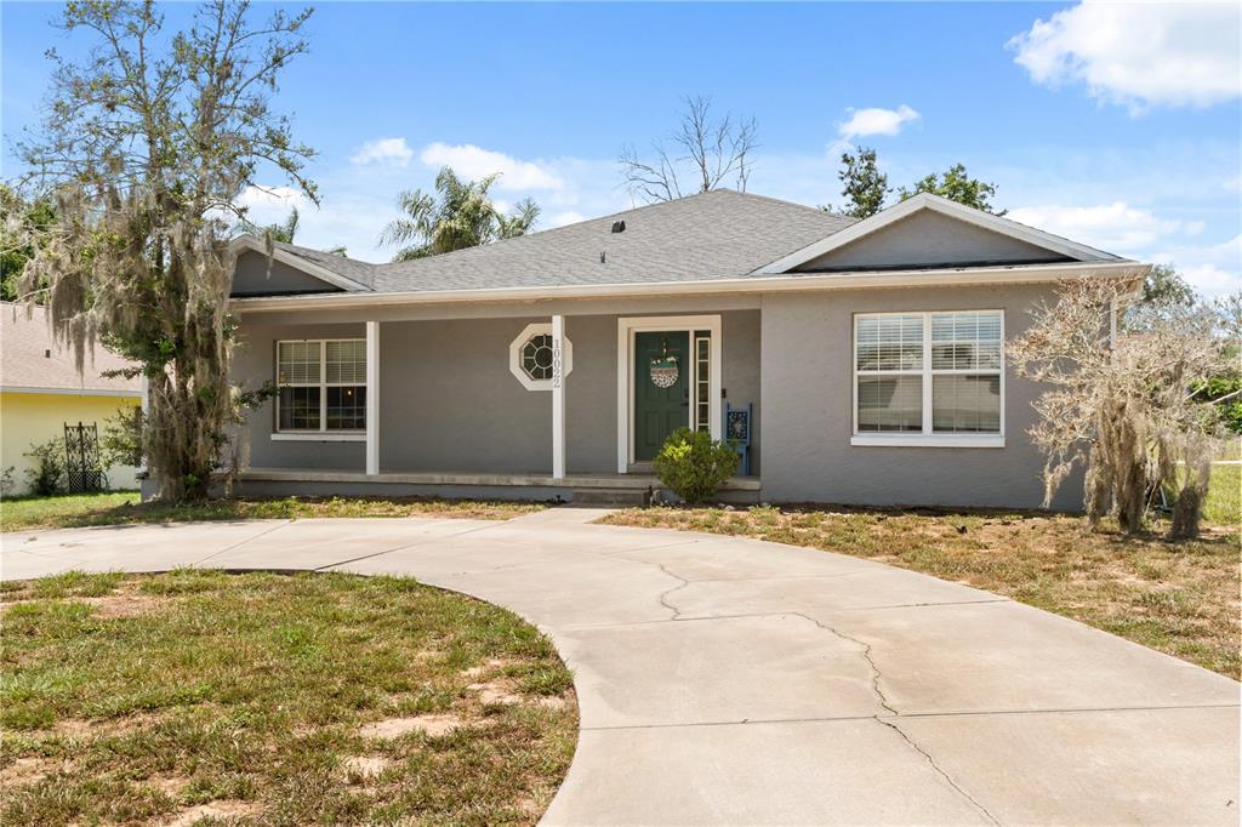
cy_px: 414
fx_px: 1207
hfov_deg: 54.4
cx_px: 621
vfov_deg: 37.8
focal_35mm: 35
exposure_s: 1/30
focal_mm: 35
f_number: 22
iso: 250
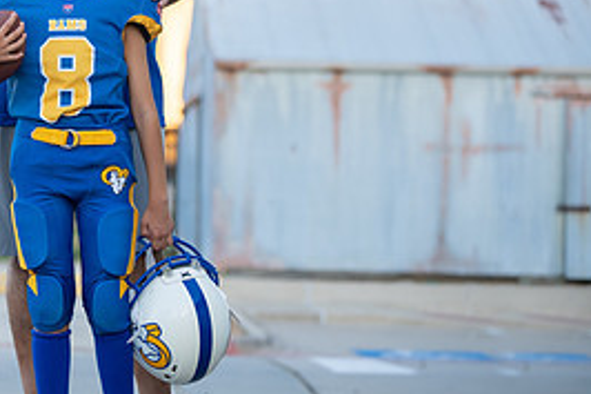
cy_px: 79
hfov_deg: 13.0
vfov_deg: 8.7
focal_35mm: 157
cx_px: 76
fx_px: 2576
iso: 250
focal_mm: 70
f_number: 2.8
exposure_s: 1/320
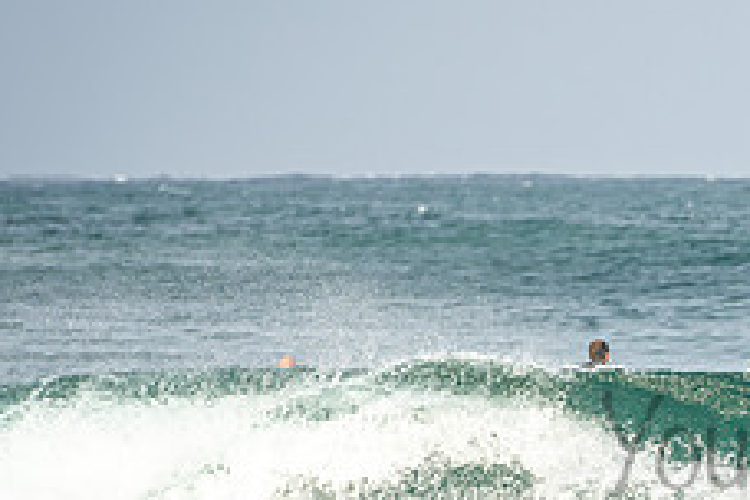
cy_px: 413
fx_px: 15874
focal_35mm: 762
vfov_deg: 1.8
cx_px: 941
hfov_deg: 2.7
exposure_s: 1/1000
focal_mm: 200
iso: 200
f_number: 5.6
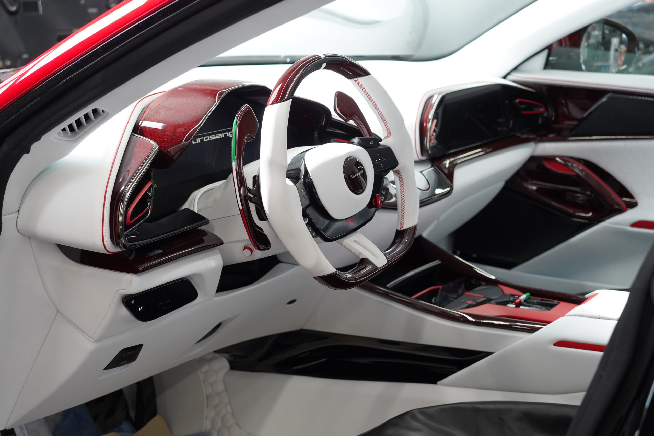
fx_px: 999
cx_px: 327
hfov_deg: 36.2
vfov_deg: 24.6
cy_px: 218
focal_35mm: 55
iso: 1250
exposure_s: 1/60
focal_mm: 55
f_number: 5.6
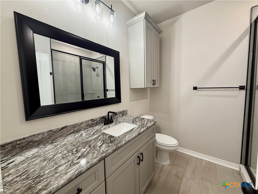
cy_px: 97
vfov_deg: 85.7
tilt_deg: -4.8
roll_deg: +1.1
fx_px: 104
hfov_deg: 102.1
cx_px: 129
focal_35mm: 14
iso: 200
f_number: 2.2
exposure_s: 1/60
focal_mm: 2.22
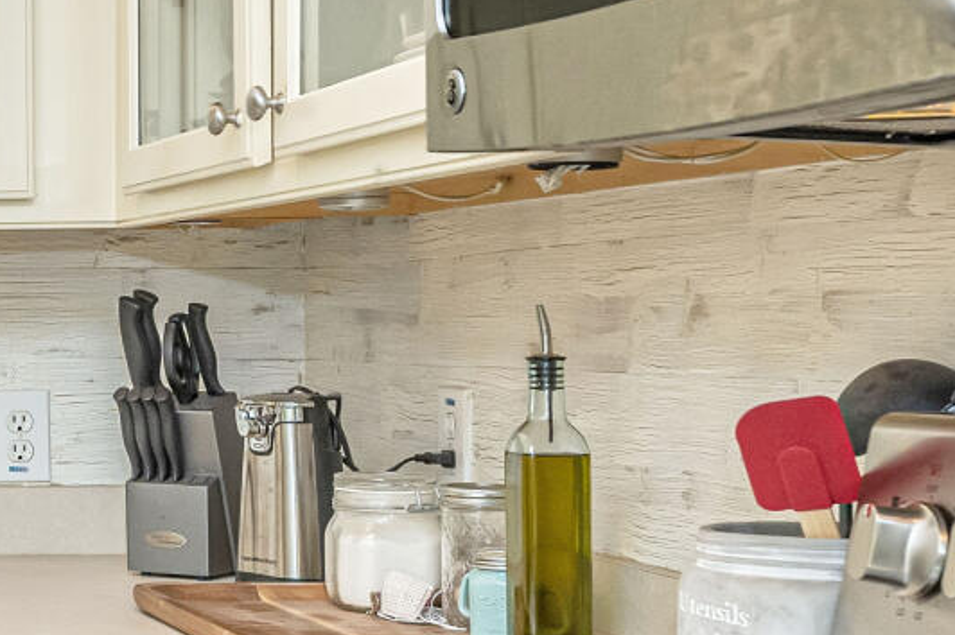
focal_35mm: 79
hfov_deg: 20.7
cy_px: 323
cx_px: -589
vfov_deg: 17.3
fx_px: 2094
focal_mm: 14
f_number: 5
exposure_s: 1/125
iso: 400
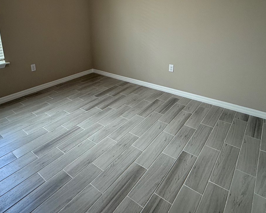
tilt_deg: -15.0
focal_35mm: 24
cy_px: 63
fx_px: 189
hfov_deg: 70.0
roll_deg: +0.8
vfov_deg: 56.8
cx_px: 117
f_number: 2.2
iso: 160
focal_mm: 2.22
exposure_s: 1/120
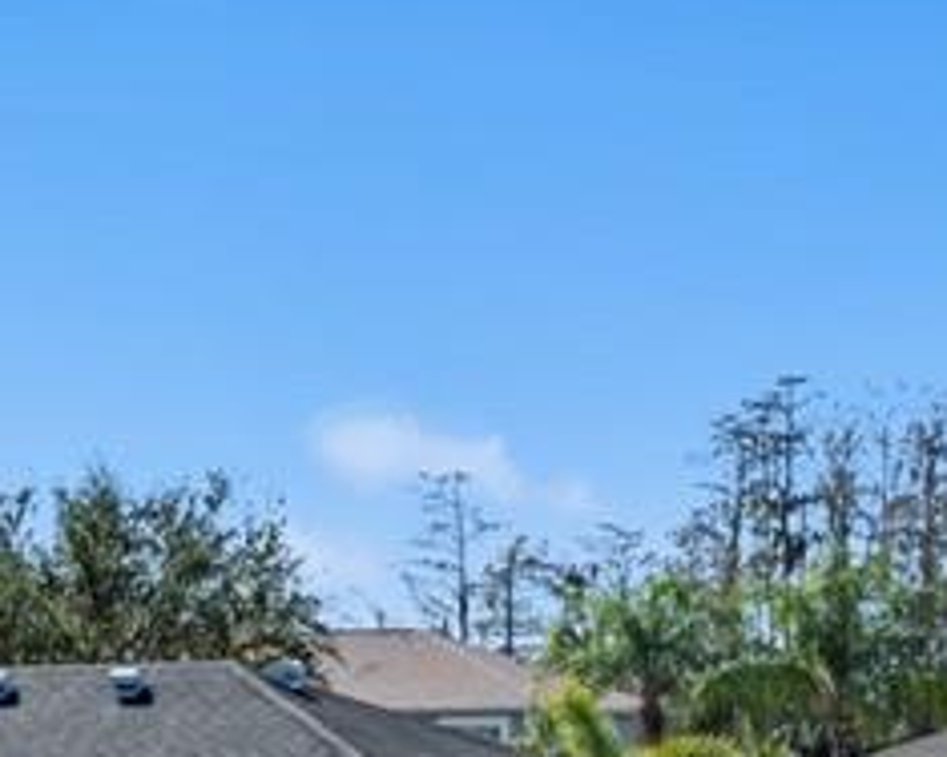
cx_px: -355
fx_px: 2859
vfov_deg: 14.3
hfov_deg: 17.4
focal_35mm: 102
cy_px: 1075
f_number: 2.8
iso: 120
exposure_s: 1/1600
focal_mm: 12.29
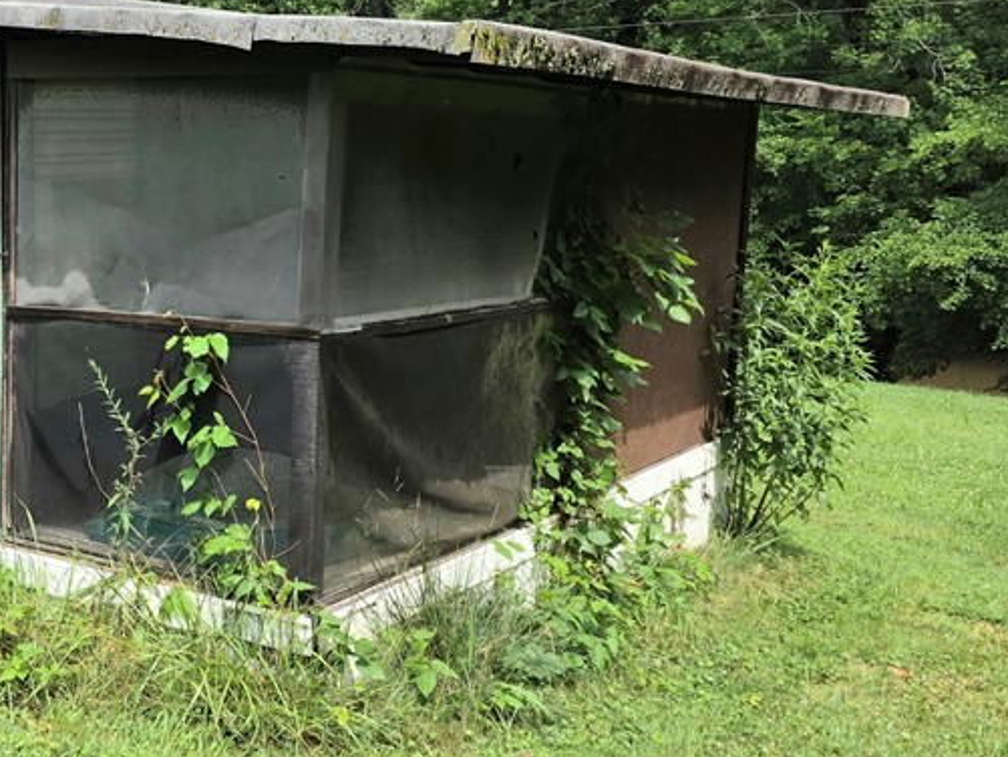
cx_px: 82
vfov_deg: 30.6
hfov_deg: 37.5
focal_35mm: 47
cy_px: 234
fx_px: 1369
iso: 80
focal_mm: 6.3
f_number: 1.7
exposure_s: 1/3333
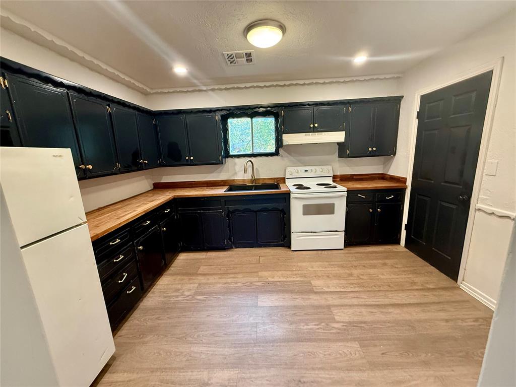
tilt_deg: -11.2
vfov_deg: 85.7
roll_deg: +2.4
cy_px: 194
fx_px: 209
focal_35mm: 14
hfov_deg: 102.1
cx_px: 258
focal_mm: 2.22
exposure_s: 1/60
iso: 250
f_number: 2.2
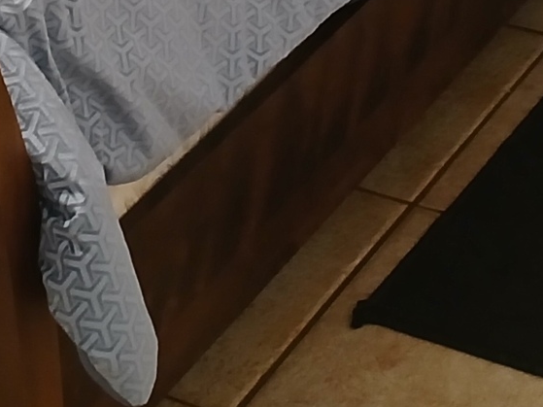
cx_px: -18
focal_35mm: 143
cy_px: -195
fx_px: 2243
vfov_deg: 10.1
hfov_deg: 13.6
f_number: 1.8
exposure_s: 1/40
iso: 250
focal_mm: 3.98
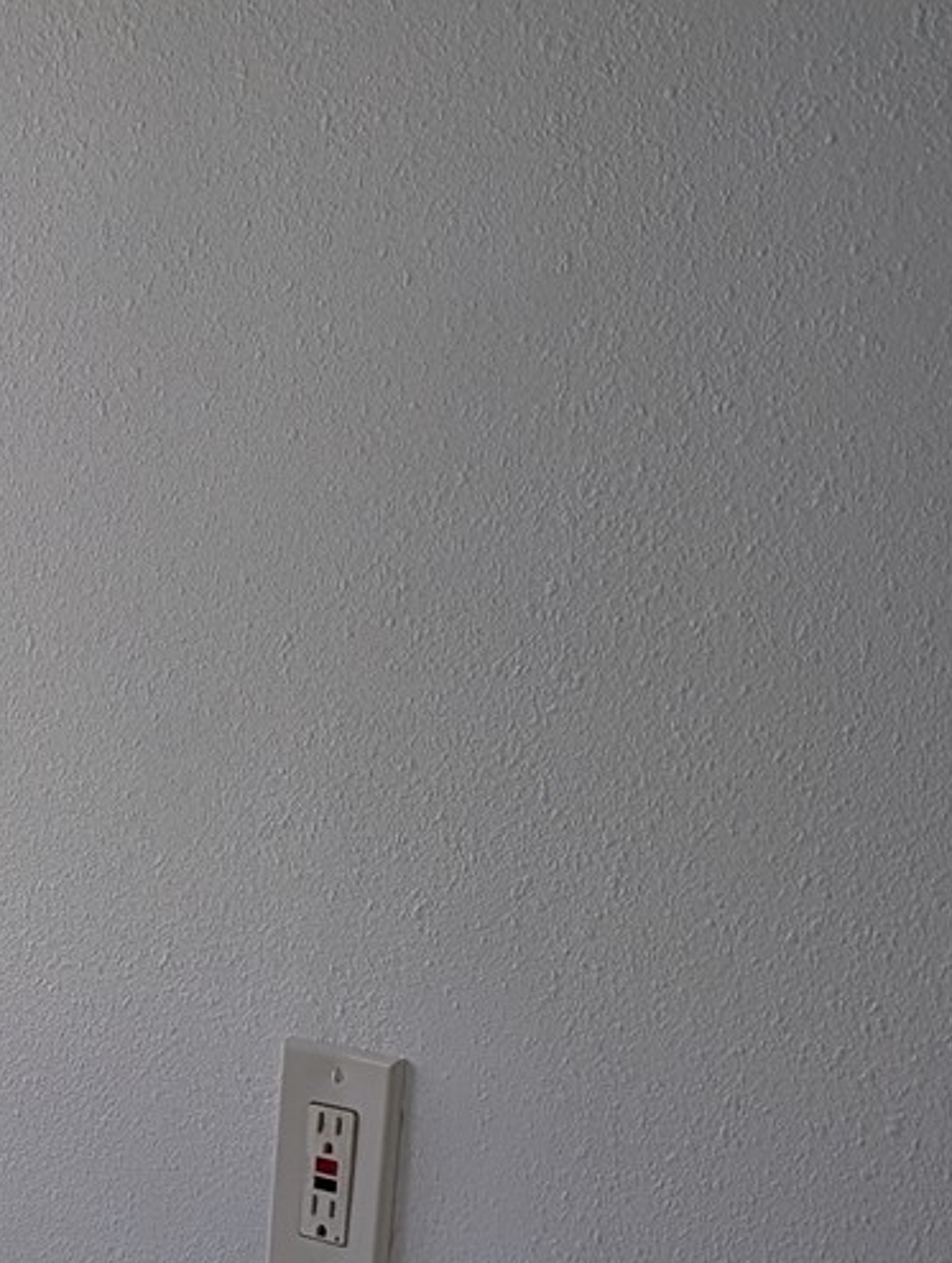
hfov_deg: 14.1
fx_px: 3619
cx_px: -466
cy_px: 1440
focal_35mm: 99
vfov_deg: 18.9
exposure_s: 1/127
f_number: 1.68
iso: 16
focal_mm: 6.9
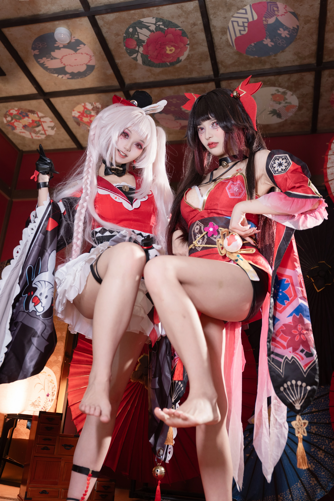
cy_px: 250
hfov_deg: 39.3
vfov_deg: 56.4
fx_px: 468
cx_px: 167
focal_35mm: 34
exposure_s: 1/160
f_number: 2.8
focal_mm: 33.6
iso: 640
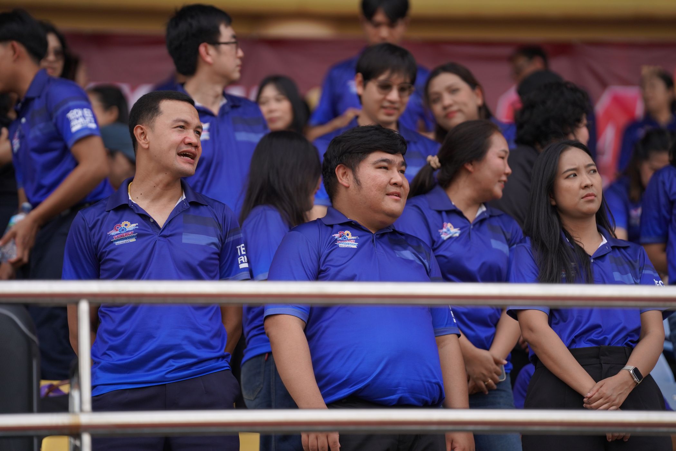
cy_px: 226
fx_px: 3755
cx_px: 338
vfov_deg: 6.9
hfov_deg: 10.3
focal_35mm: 200
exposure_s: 1/2500
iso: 500
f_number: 2.8
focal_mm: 200
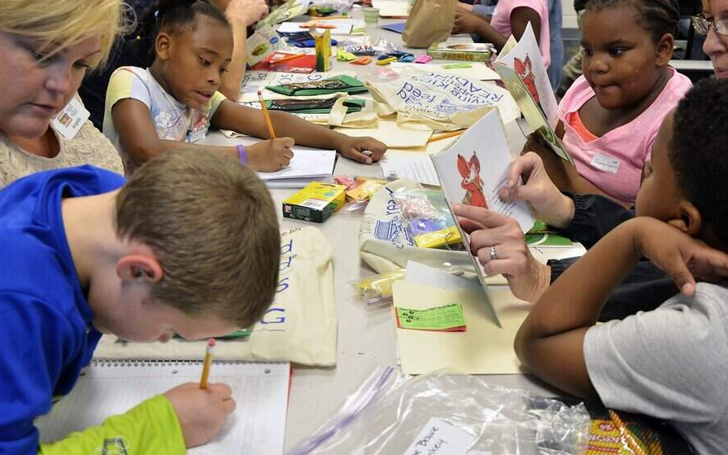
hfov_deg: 44.4
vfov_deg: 28.6
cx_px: 374
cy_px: 211
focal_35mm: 45
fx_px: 893
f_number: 3.8
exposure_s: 1/60
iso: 800
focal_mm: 22
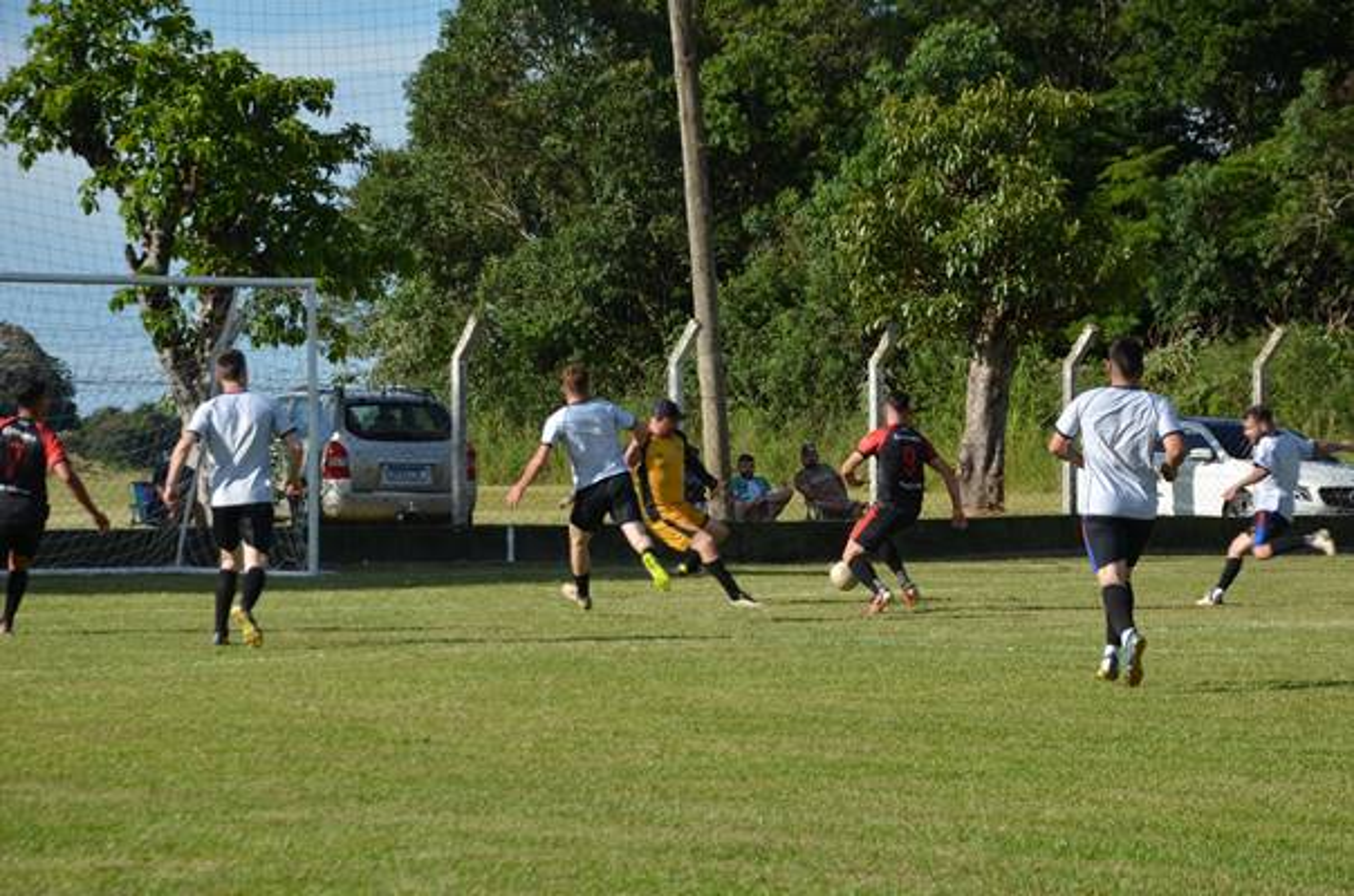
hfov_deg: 13.1
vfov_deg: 8.7
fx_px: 5911
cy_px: 448
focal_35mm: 158
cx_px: 677
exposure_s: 1/250
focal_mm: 105
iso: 100
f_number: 8
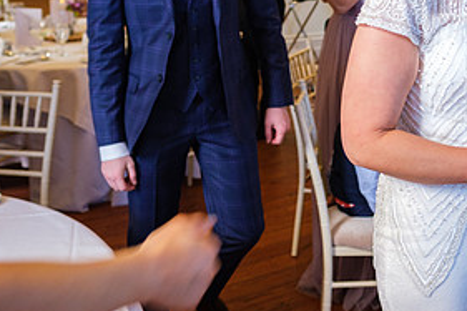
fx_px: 752
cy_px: 17
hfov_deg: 33.4
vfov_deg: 22.6
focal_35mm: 58
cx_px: 383
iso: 1250
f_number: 2
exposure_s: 1/160
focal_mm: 16
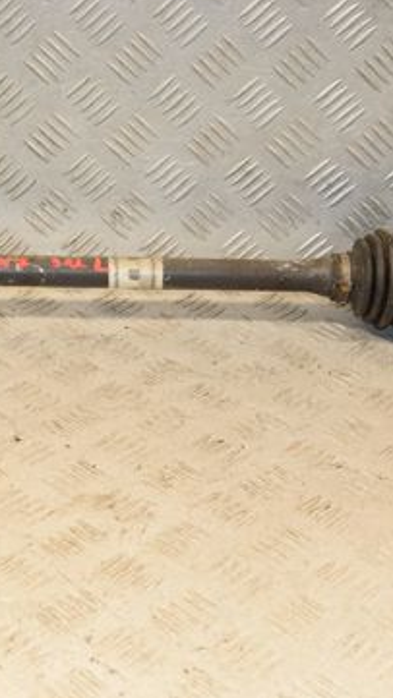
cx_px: 70
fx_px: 1445
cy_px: 288
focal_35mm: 78
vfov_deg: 27.1
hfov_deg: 15.4
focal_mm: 28
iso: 800
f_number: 6.3
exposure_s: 1/200
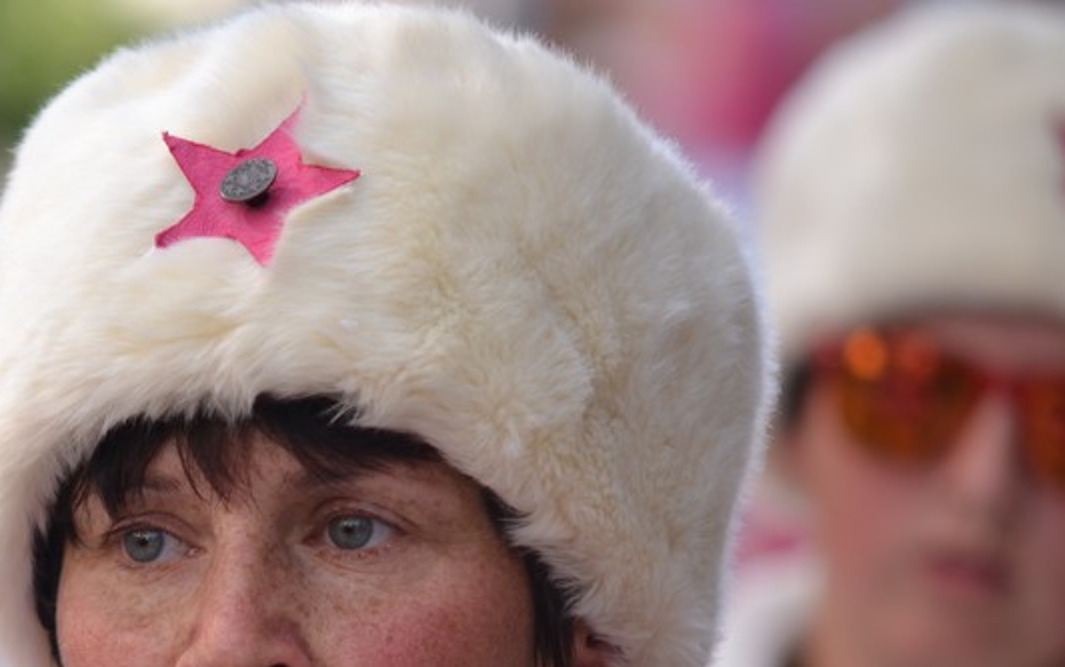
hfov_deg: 5.9
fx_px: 10250
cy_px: 588
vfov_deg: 3.7
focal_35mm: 353
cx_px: 150
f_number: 2.8
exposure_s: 1/500
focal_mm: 120
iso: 100
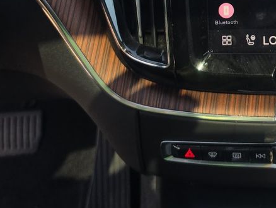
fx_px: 670
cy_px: -84
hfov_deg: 22.5
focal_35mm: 84
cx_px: 268
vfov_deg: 16.4
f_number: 1.4
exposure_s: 1/135
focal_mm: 6.5
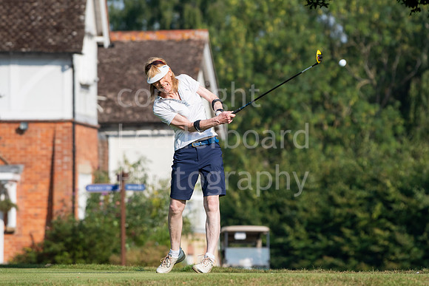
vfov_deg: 3.3
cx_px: 214
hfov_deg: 4.9
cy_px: 143
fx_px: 5006
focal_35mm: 420
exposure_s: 1/2000
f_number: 5.6
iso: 400
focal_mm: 280
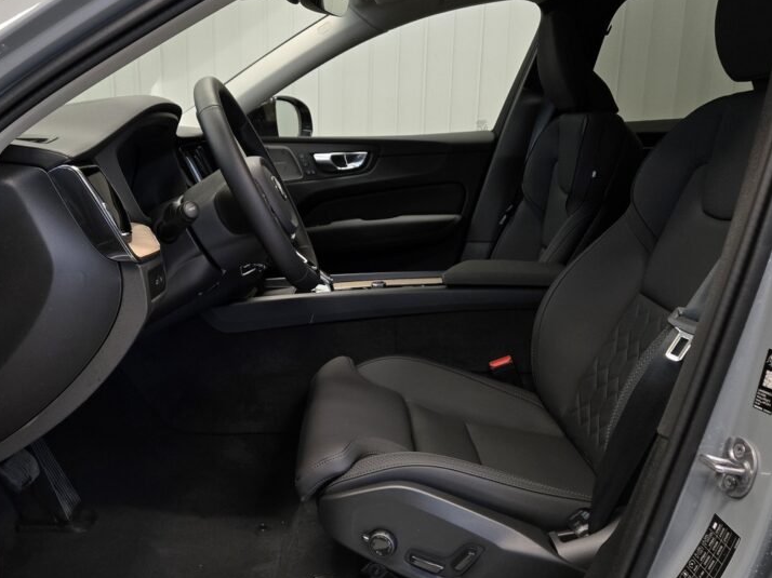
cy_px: 322
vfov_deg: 42.9
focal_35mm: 33
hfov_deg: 55.0
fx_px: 736
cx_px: 316
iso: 250
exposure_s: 1/100
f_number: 1.8
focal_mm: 5.4
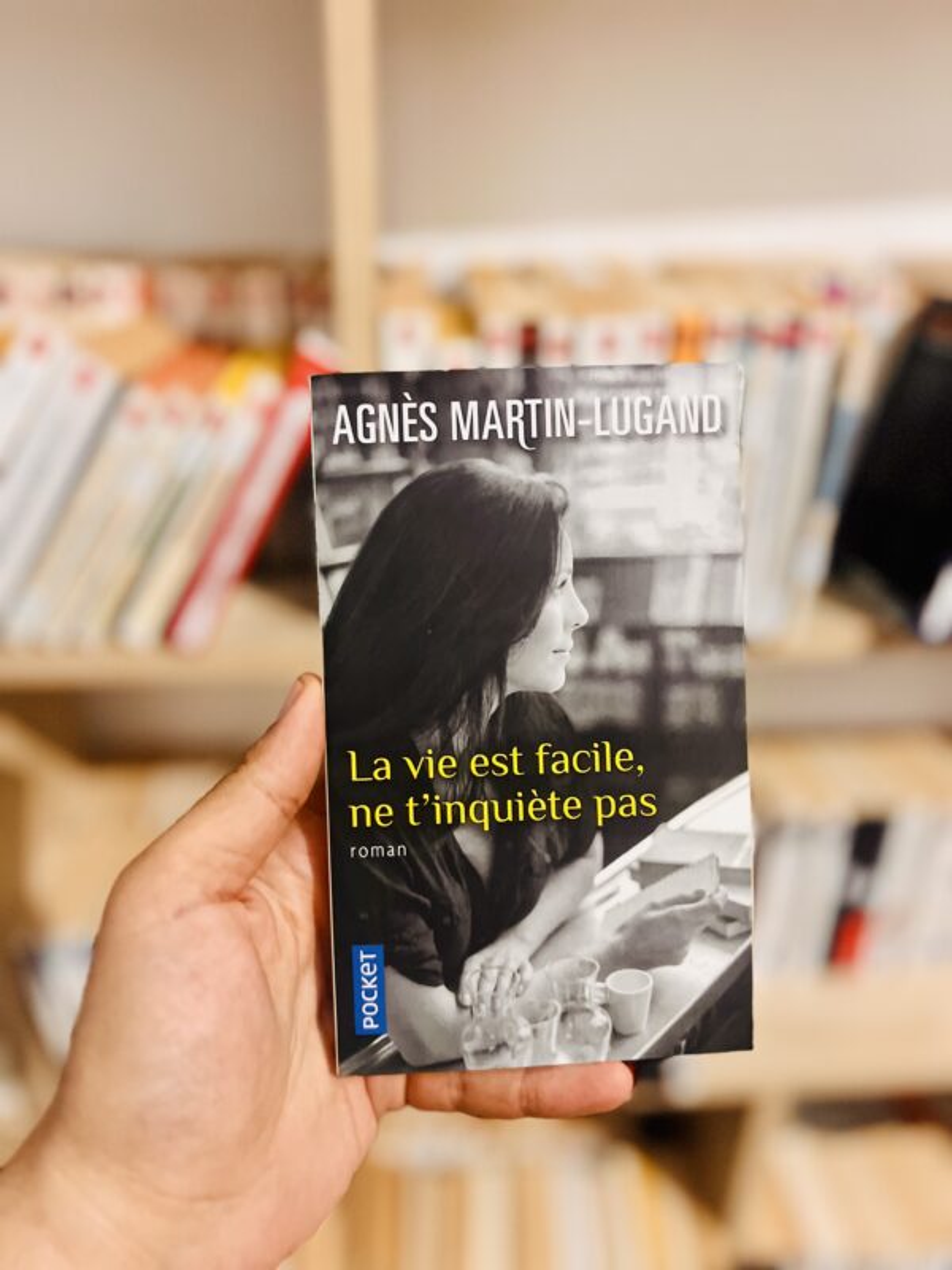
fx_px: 953
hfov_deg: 53.1
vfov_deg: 67.3
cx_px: 476
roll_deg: -0.5
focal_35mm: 26
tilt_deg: -28.0
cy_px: 635
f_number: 1.5
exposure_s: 1/33
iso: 640
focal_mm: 5.7
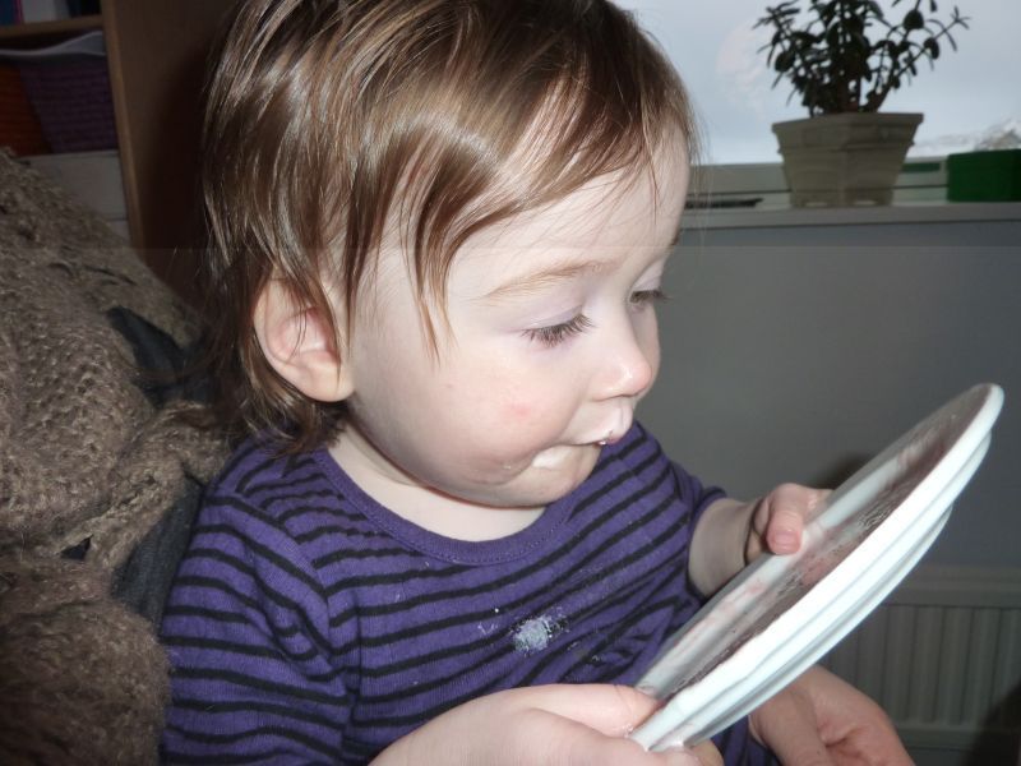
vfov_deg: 54.9
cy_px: 383
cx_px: 510
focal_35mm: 25
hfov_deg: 69.4
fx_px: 737
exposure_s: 1/60
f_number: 3.3
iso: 125
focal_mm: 4.1
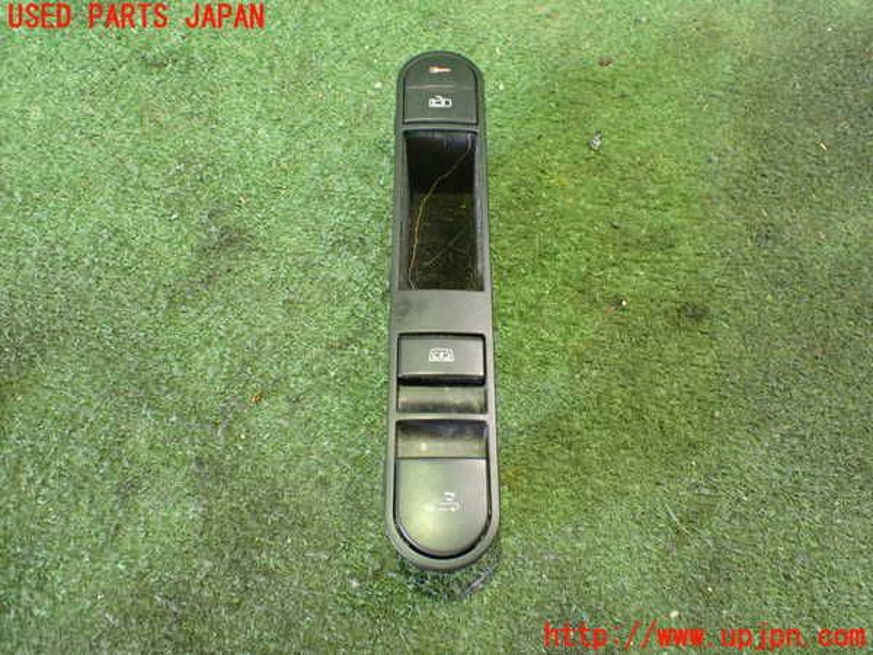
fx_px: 757
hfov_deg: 60.0
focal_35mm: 30
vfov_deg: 46.8
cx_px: 436
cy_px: 328
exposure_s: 1/30
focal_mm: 5.4
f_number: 2.3
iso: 1000
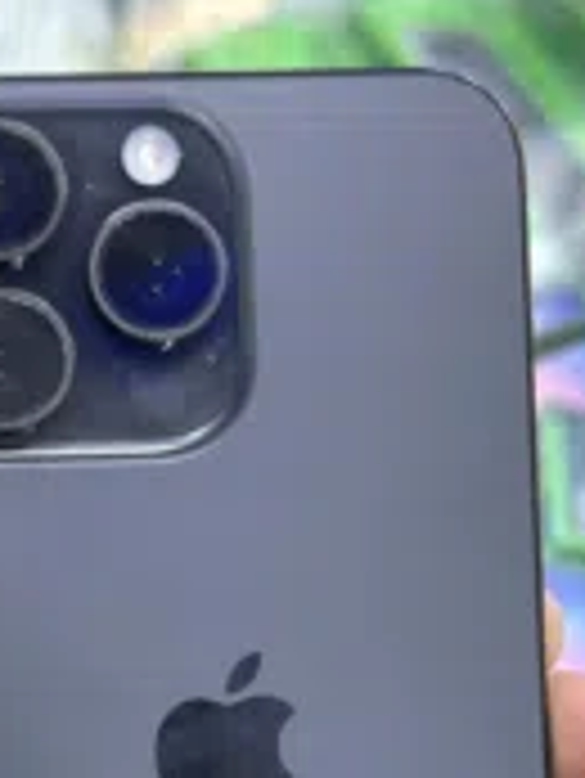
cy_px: 679
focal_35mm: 111
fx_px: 2498
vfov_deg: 17.5
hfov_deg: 13.3
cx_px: 140
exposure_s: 1/100
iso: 160
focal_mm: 6.86
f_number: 1.78
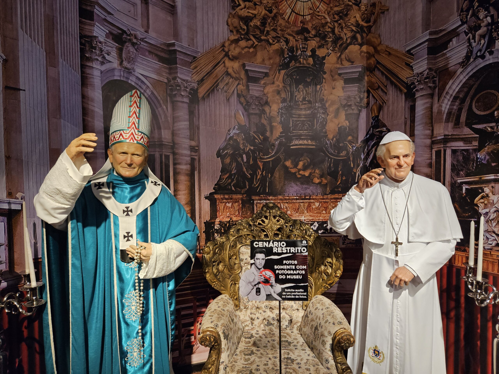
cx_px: 250
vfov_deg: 58.9
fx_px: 332
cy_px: 187
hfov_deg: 73.9
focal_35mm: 23
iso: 400
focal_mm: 5.4
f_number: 1.8
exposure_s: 1/120
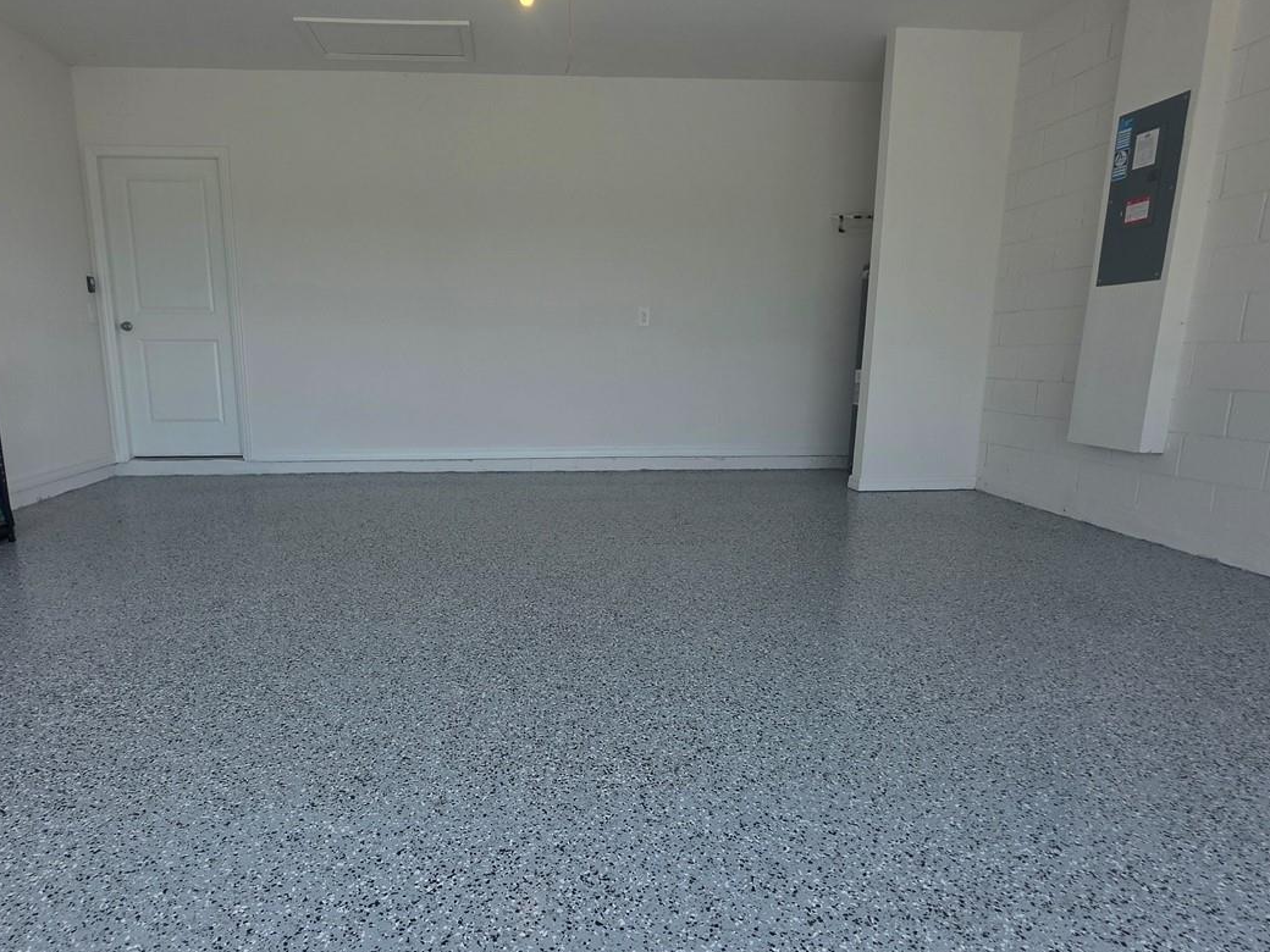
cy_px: 511
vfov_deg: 65.9
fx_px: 734
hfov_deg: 81.4
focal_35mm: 20
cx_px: 556
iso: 40
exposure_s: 1/736
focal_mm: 2.2
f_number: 1.9
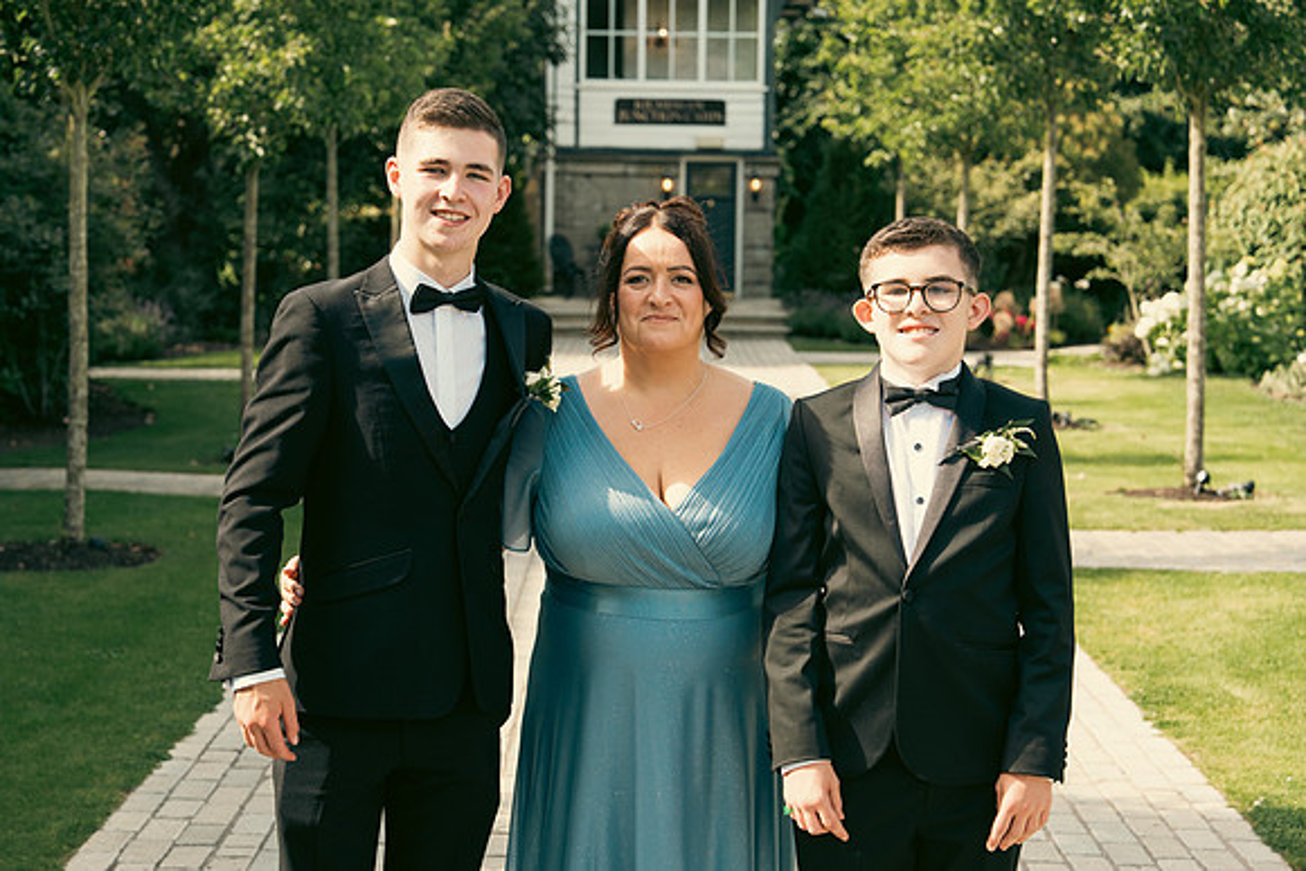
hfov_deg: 29.6
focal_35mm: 68
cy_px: 436
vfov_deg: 20.0
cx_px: 653
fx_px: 2467
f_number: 5
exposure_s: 1/500
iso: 400
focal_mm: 68
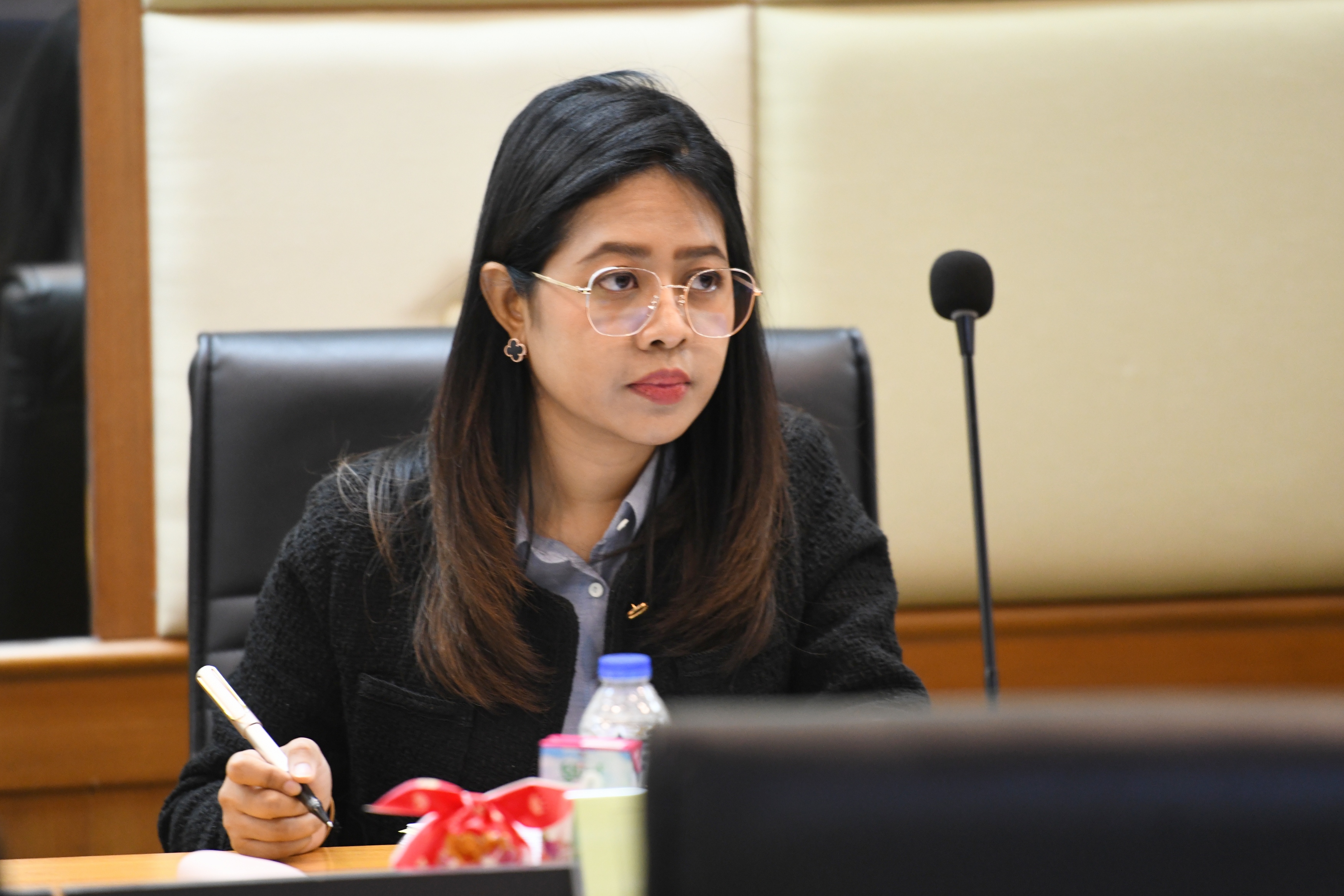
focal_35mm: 213
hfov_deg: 9.7
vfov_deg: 6.5
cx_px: 684
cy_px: 463
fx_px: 7952
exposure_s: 1/160
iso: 1600
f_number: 2.8
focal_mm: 200
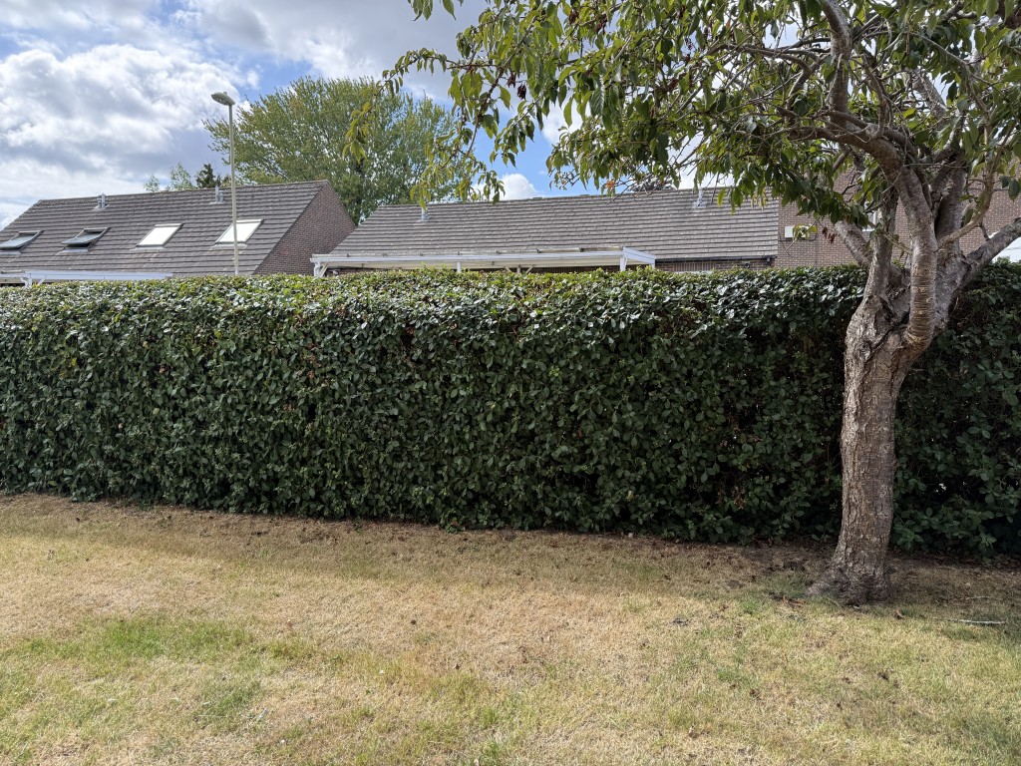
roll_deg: -0.4
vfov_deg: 56.8
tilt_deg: -6.5
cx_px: 510
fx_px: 708
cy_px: 383
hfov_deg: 71.6
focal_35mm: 24
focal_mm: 6.76
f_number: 1.78
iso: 100
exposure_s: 1/1230
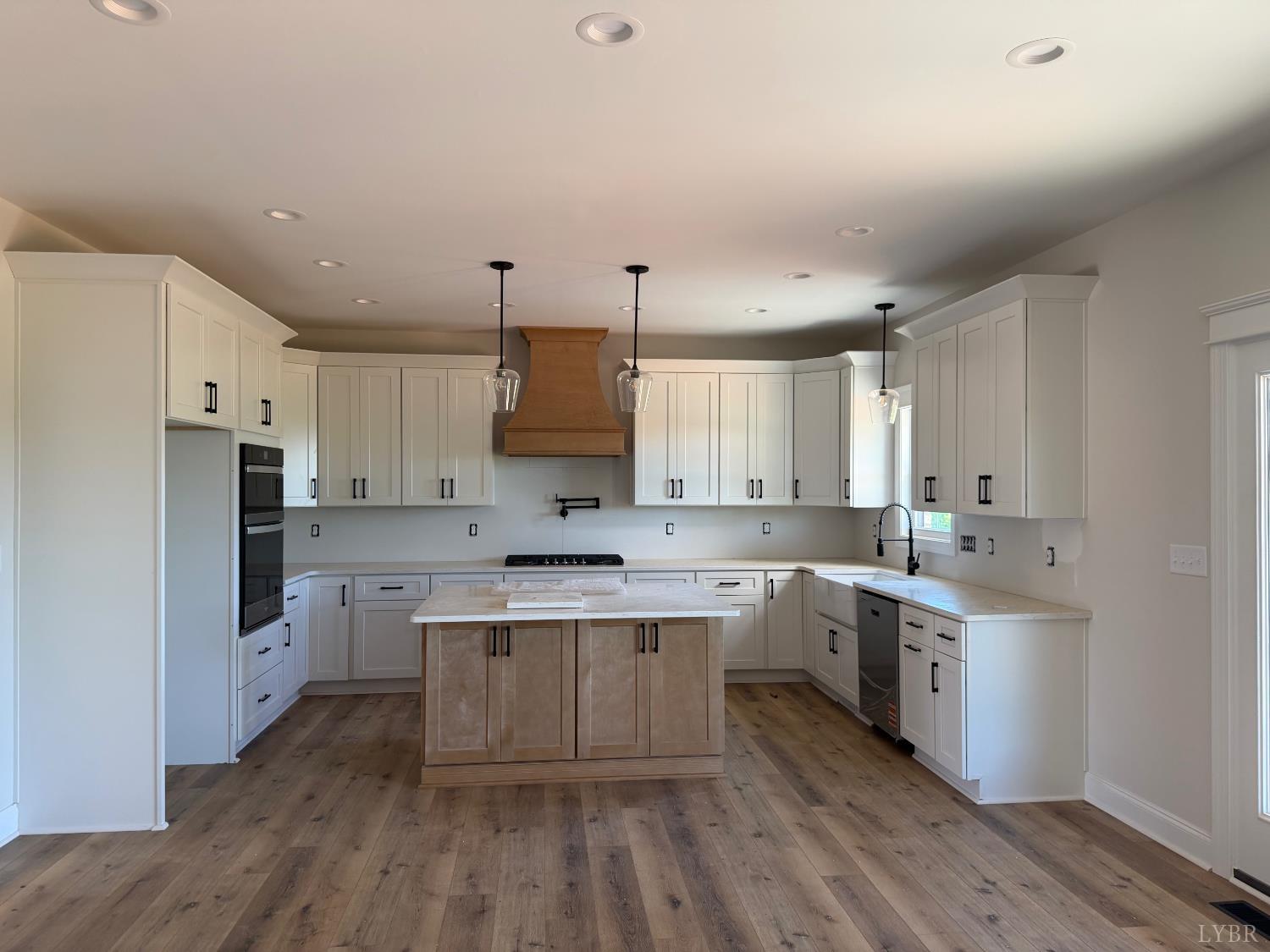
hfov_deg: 71.6
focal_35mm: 24
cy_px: 476
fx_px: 881
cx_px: 635
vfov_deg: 56.8
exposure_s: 1/121
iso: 160
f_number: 1.78
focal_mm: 6.76
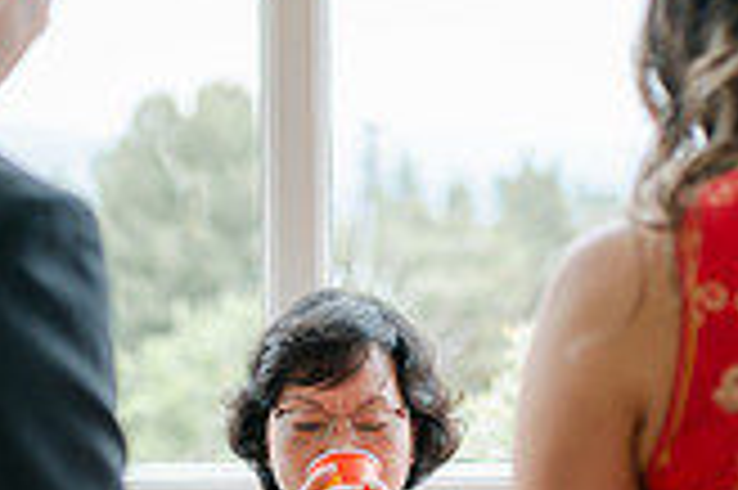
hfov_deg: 16.5
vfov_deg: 10.9
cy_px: 477
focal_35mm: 124
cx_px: 364
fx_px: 2539
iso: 100
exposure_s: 1/1000
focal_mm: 35
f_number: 1.4
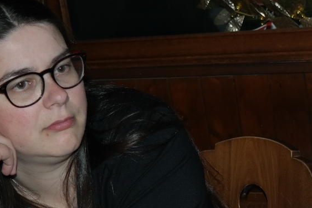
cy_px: 96
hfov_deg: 18.5
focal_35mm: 108
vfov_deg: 12.7
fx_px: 936
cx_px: 308
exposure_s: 1/50
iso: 400
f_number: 4
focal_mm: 25
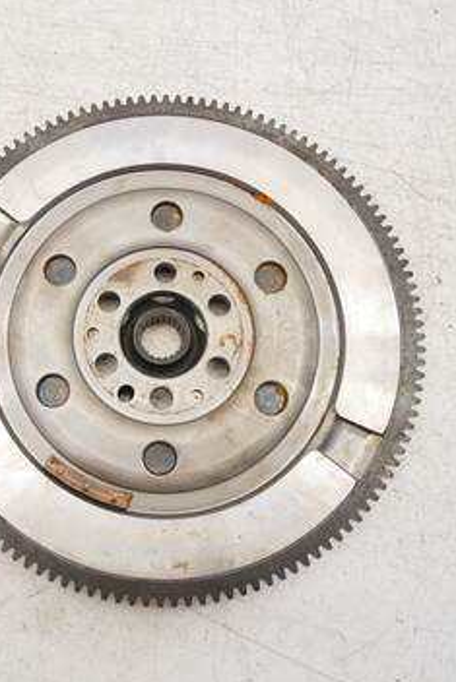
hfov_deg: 38.2
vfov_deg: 55.8
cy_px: 341
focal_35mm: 34
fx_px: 645
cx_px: 132
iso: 400
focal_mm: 12
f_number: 3.5
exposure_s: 1/60
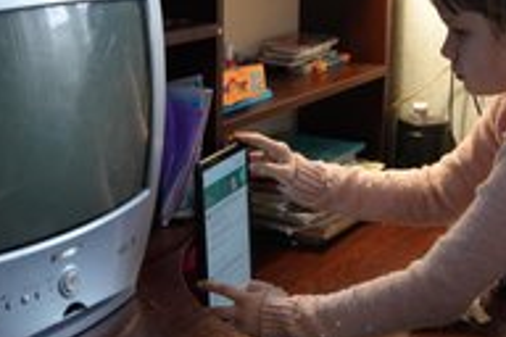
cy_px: 117
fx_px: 998
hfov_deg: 28.3
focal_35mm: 71
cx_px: 340
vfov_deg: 19.1
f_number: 4
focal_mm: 34
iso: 2500
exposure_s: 1/160
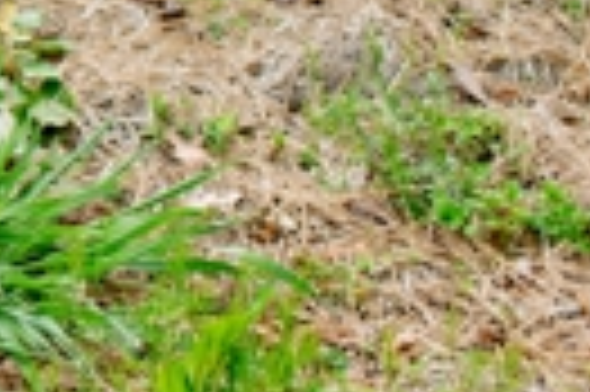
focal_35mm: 241
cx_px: -1293
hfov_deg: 7.4
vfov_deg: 5.3
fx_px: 3945
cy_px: -863
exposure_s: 1/320
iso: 250
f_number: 2.8
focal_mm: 35
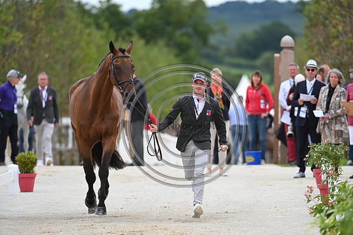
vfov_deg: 3.4
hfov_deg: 5.2
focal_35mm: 400
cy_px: 118
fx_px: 3923
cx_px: 176
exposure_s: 1/1600
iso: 720
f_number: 5.6
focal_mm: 400
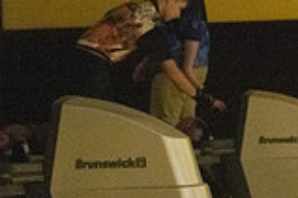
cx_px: 502
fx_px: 2119
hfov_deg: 7.8
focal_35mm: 256
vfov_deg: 5.4
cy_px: 64
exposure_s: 1/1000
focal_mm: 70
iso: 10000
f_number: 4.5
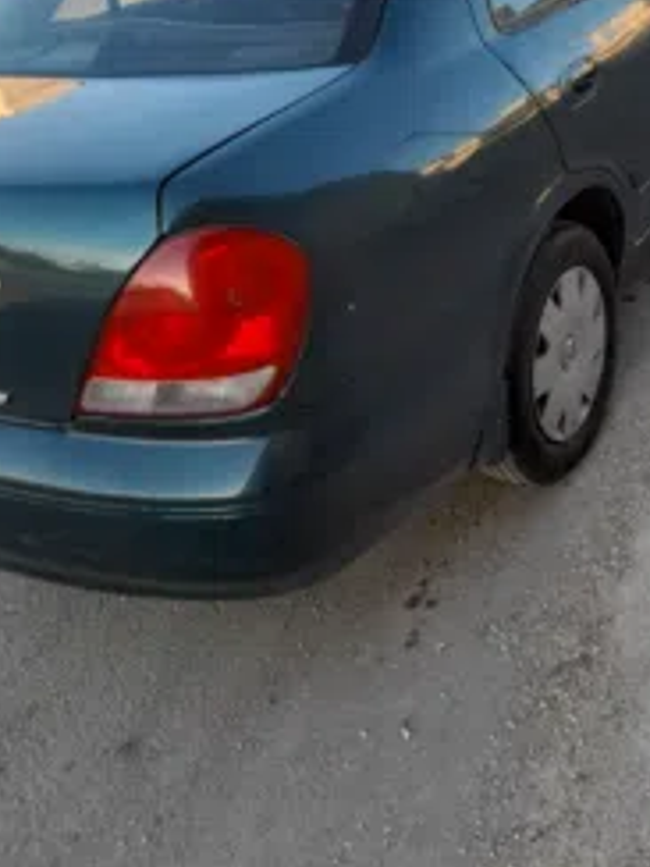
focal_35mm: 41
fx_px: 1027
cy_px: 231
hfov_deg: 34.5
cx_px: 476
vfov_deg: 44.4
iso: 20
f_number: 2
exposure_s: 1/106
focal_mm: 4.6
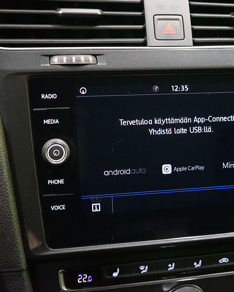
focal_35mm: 58
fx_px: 502
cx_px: 170
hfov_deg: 26.0
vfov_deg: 32.5
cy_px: 145
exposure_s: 1/25
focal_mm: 41
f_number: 4.5
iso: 6400
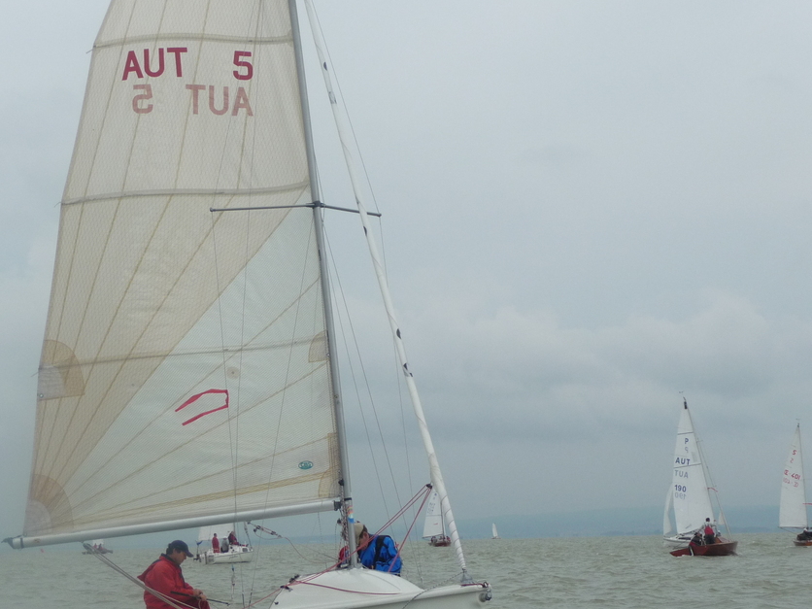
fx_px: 1712
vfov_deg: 20.2
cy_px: 337
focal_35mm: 73
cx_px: 377
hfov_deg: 26.7
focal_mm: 9.3
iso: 125
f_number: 4.3
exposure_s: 1/500
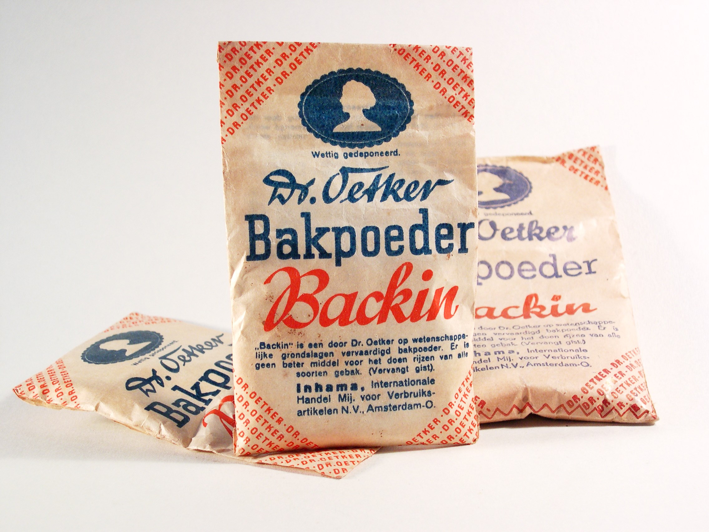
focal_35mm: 67
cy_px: 266
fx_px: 1372
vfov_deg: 21.9
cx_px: 354
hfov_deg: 29.0
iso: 100
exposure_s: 1/54.9
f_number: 3.7
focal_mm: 14.2
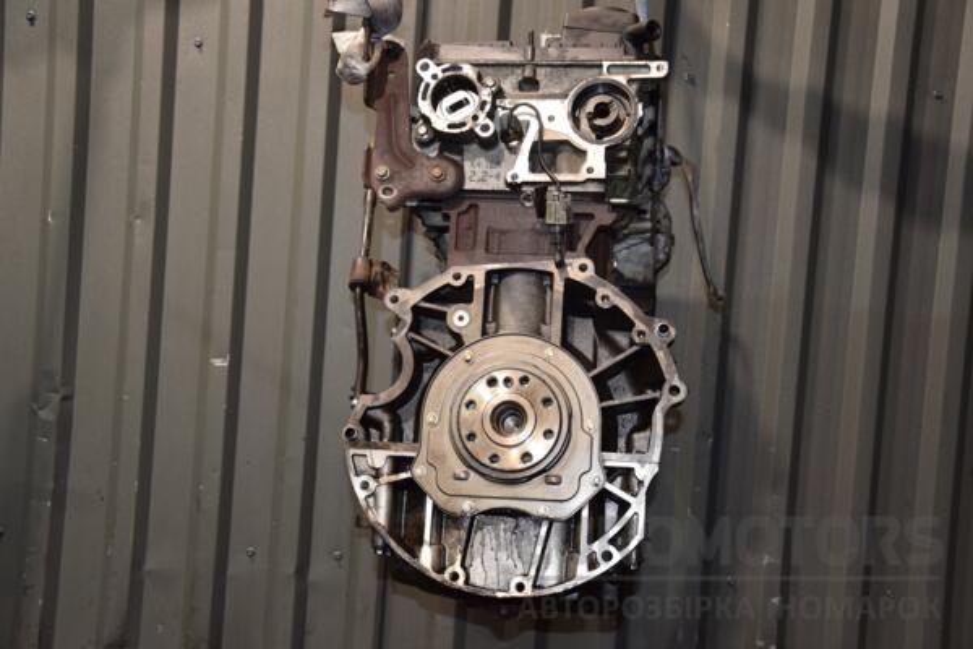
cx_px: 486
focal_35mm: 48
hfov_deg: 41.1
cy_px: 324
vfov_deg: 28.1
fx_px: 1297
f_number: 5
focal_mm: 32
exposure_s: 1/60
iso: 800
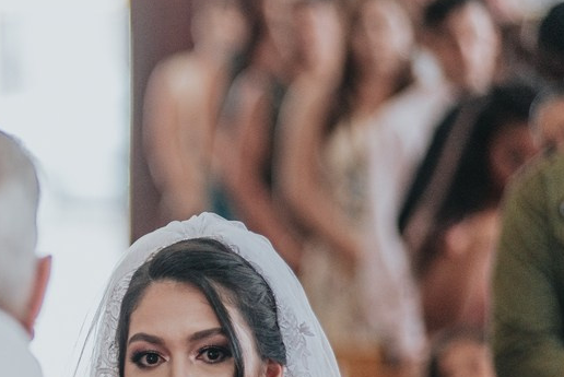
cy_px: 323
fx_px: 5284
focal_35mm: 337
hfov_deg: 6.1
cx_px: -90
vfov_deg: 4.1
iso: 1250
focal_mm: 145
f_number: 2.8
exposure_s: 1/250
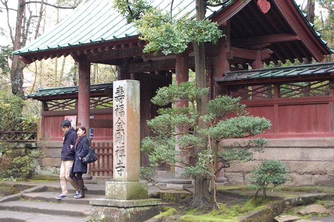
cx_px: 167
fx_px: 765
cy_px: 111
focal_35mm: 82
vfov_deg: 16.5
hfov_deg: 24.6
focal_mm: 55
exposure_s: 1/40
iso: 800
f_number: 5.6
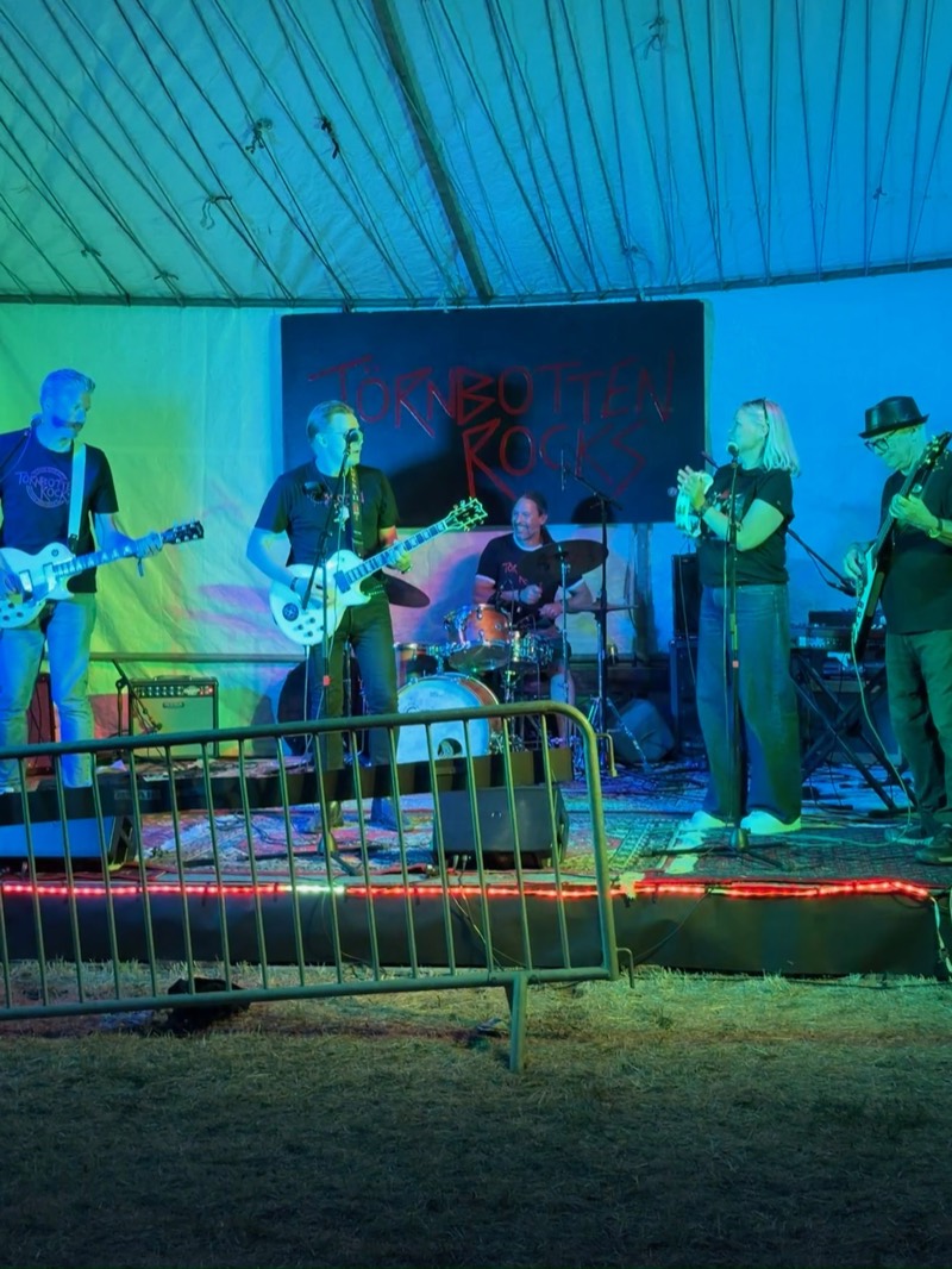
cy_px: 634
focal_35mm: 48
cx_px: 476
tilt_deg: -3.2
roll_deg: +0.4
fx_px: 1759
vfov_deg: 39.6
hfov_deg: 30.3
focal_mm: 6.76
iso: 200
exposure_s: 1/60
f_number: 1.78
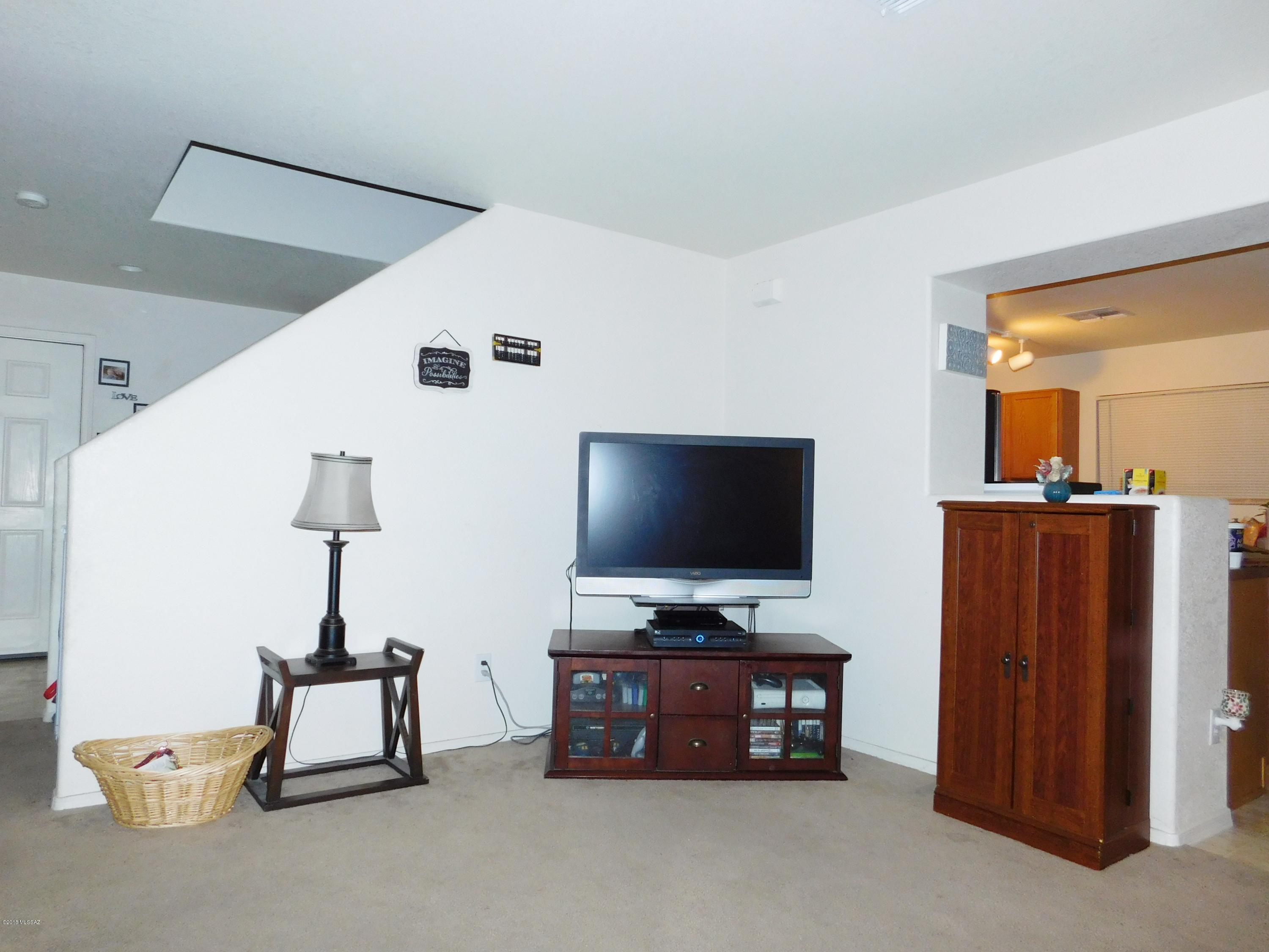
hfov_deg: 73.9
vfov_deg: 58.9
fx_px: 843
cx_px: 634
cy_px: 476
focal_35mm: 23
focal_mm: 4
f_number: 3
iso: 200
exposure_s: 1/30
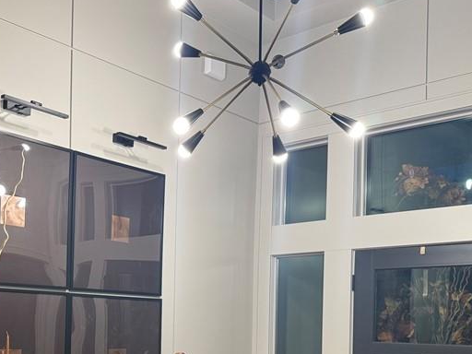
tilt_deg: -0.7
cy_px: 314
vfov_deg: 29.1
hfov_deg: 38.4
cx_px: 104
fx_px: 654
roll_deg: -1.9
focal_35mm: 48
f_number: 1.78
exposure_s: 1/60
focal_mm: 6.76
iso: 125
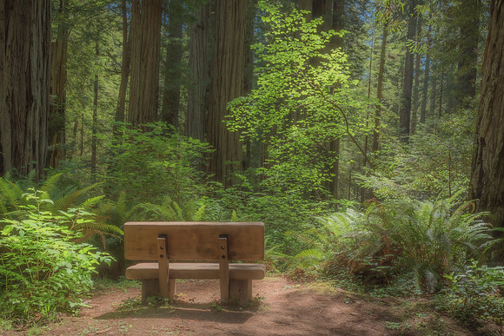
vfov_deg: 33.3
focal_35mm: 40
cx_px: 259
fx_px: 561
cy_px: 164
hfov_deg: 48.3
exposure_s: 1/5
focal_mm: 35
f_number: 22
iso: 125
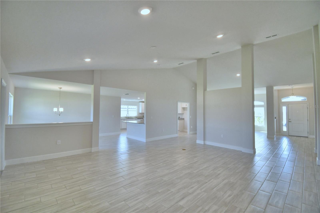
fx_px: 133
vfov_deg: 77.3
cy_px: 106
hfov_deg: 100.4
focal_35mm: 15
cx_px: 160
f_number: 4.5
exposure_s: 1/125
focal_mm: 10
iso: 400
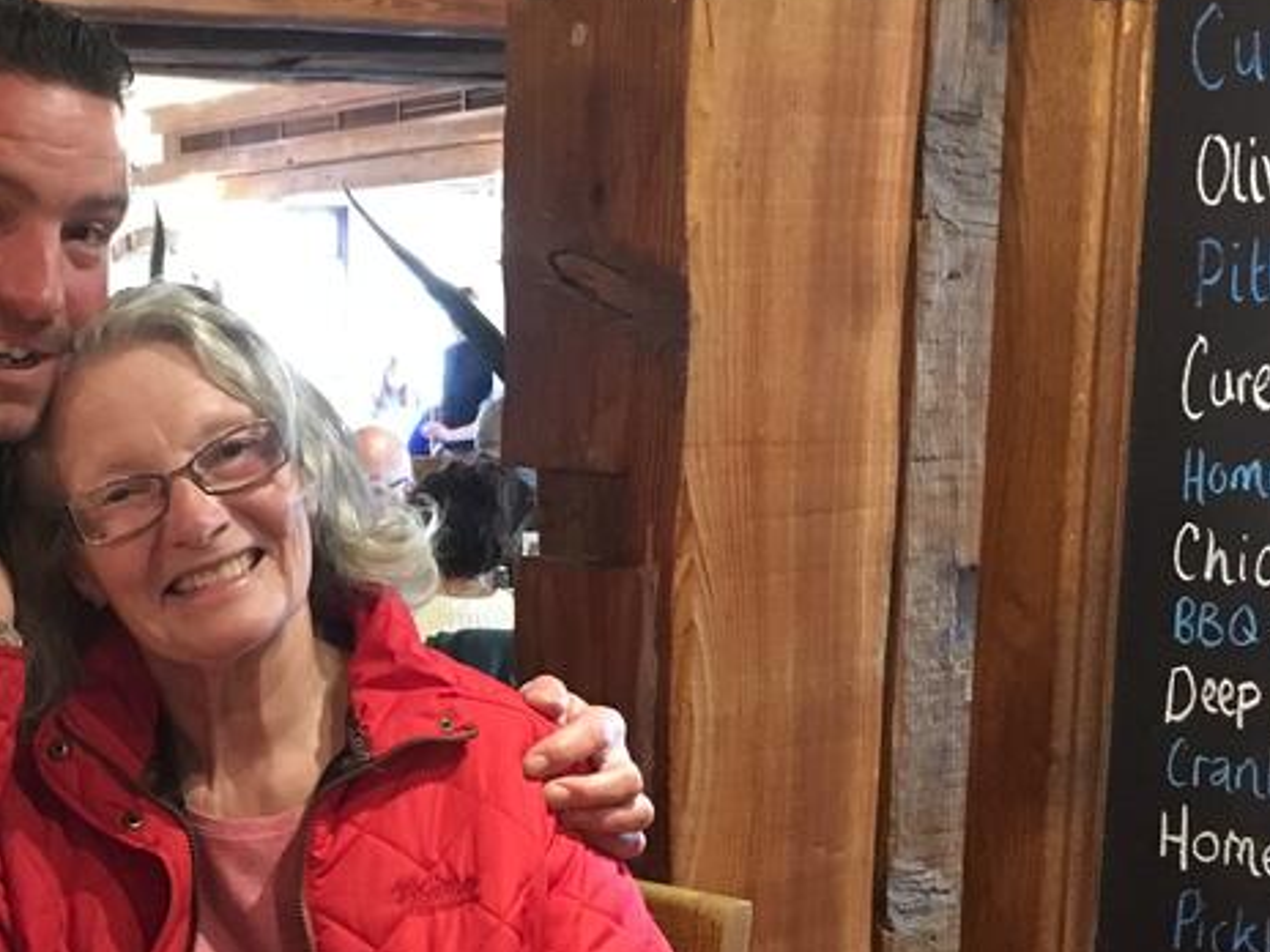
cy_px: 812
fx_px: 2201
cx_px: 172
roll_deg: +1.5
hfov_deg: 31.0
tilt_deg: -13.6
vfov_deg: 23.9
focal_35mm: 60
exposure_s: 1/17
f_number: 2.2
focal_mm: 4.15
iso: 320
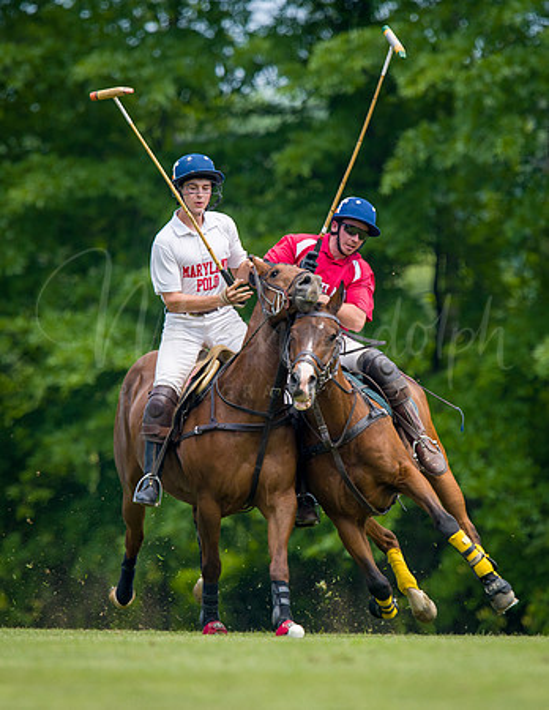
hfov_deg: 1.6
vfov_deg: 2.0
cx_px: 313
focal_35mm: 962
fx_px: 19947
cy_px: 346
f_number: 5.6
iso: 200
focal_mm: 600
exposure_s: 1/1000
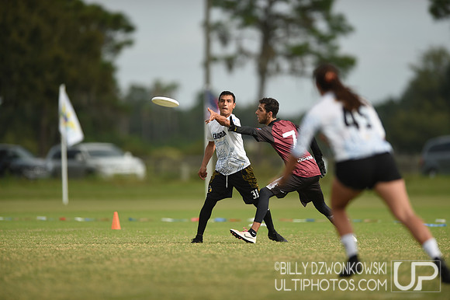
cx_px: 225
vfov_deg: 3.4
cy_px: 150
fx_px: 4997
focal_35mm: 400
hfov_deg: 5.2
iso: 160
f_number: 2.8
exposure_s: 1/3200
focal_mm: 400
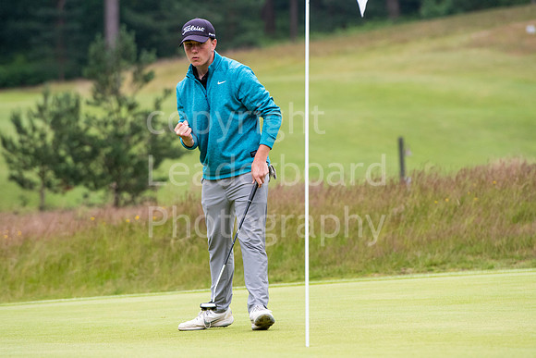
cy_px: 179
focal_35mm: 300
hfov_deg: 6.9
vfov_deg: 4.6
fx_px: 4468
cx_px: 268
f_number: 4.5
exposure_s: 1/1000
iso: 1000
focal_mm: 200
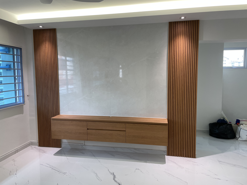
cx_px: 124
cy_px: 92
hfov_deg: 67.3
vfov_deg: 53.1
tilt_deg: -7.0
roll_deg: +0.7
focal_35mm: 26
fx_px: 186
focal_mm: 4.2
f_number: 1.6
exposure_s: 1/100
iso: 100
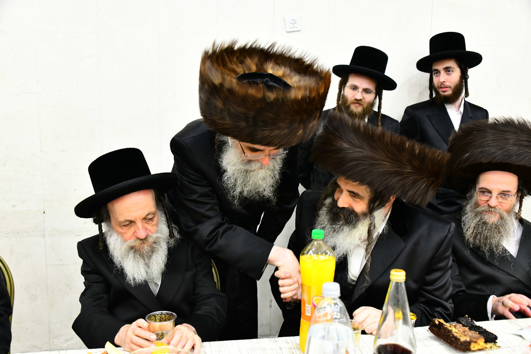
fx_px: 516
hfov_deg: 54.4
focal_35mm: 35
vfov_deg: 37.8
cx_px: 266
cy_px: 177
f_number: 5.6
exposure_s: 1/125
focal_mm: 35
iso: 4000
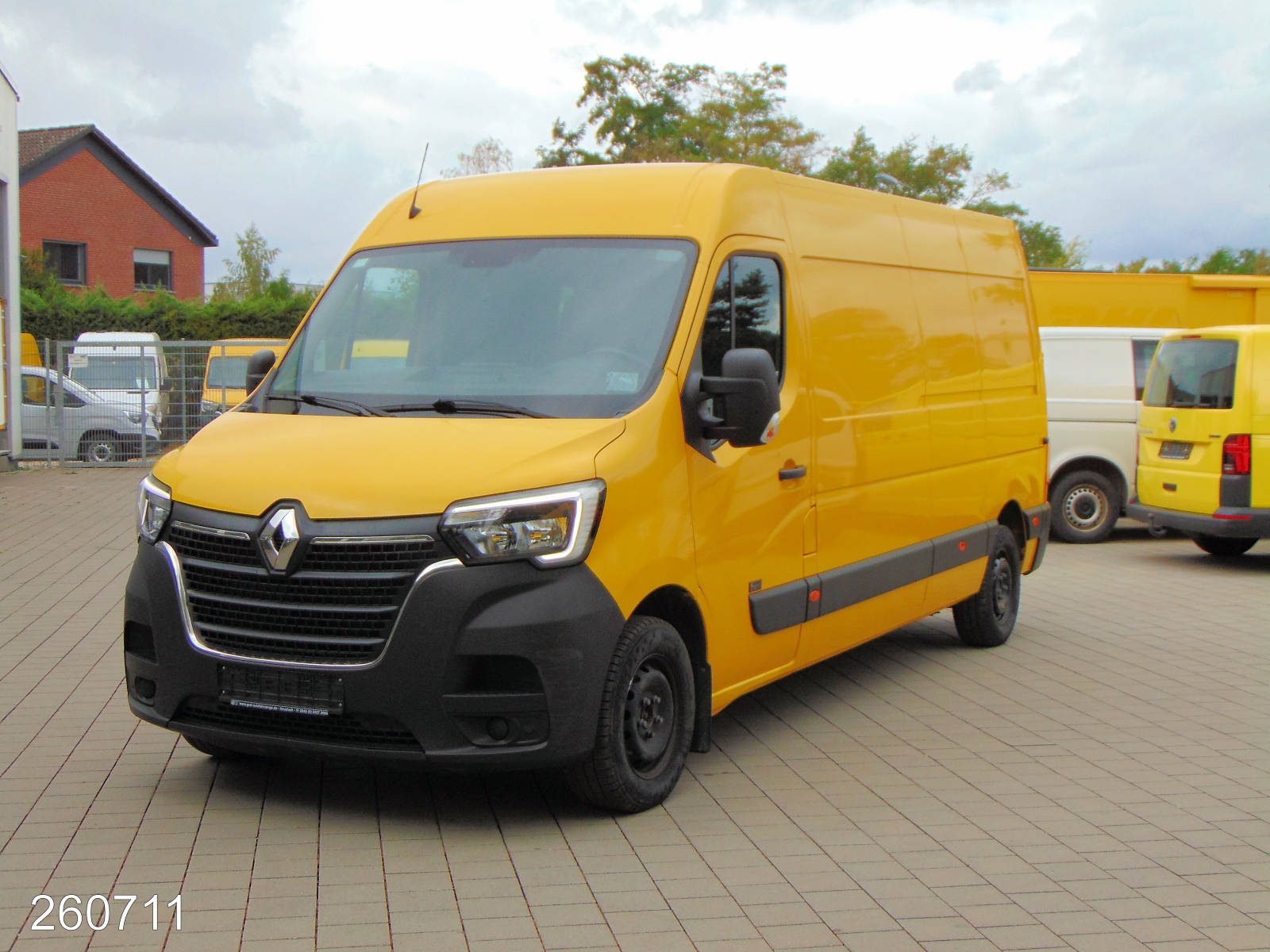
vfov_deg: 29.1
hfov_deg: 38.2
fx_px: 1834
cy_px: 476
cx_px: 635
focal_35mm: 50
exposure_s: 1/250
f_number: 3.5
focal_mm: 9
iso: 80
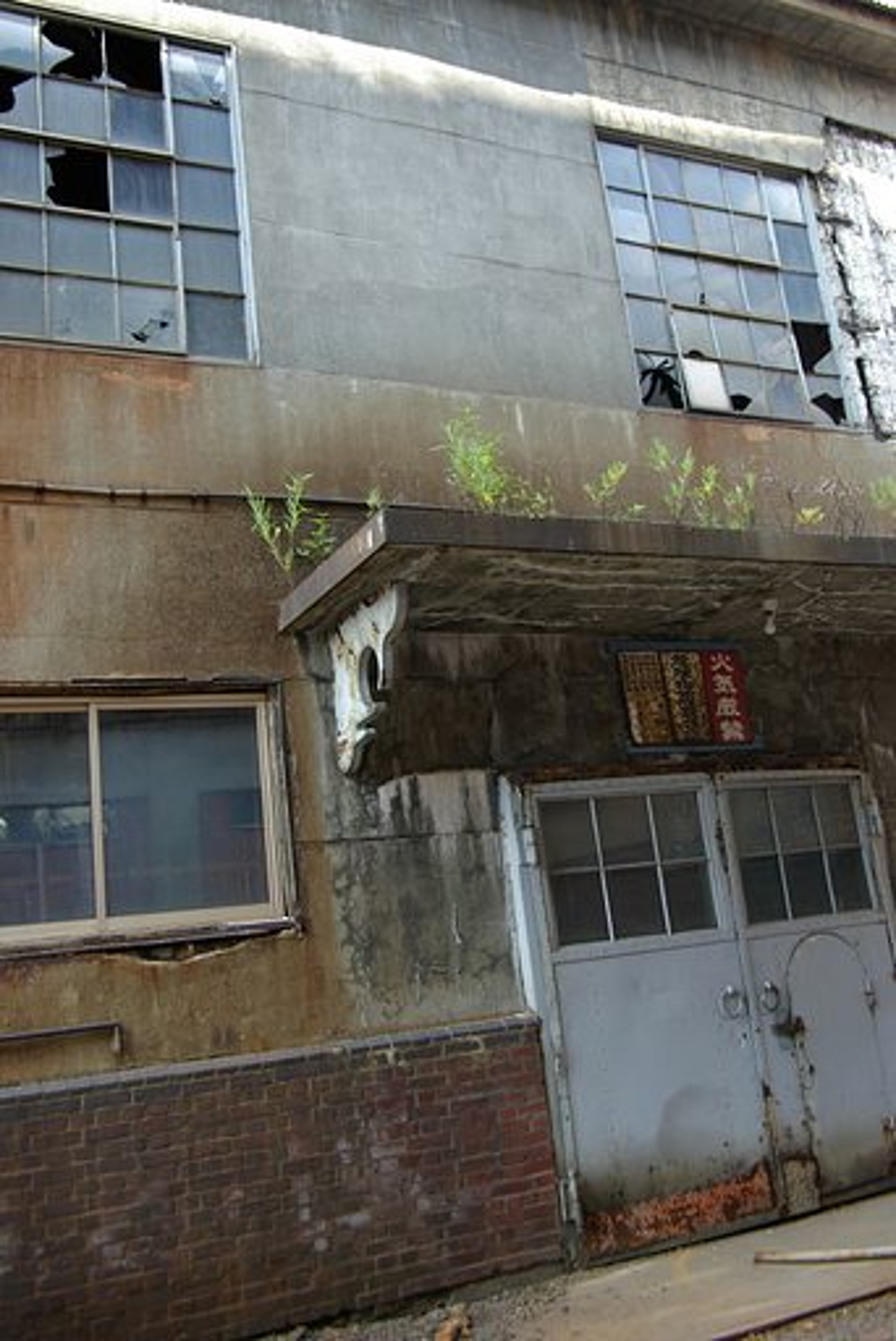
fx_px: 1174
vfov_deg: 59.5
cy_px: 670
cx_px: 448
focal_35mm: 32
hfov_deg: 41.8
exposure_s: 1/60
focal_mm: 21
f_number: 5
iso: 200
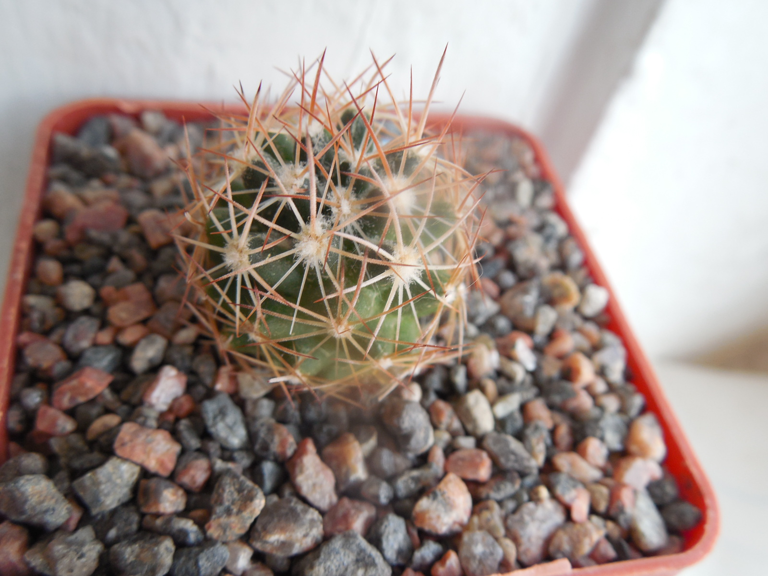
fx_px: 688
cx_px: 384
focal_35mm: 31
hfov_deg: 58.4
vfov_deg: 45.4
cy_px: 288
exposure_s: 1/30
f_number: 3.6
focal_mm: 5.6
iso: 140
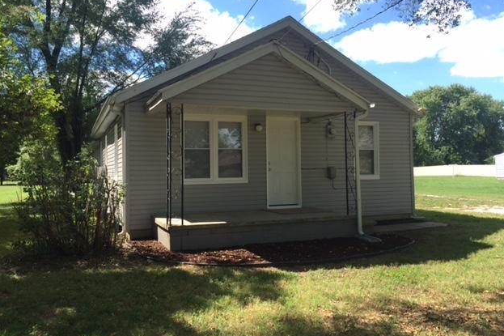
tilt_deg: +0.1
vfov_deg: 42.3
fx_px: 434
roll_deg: -0.8
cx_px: 257
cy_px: 160
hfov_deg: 60.3
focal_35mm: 31
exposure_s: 1/670
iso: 32
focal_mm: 4.15
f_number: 2.2
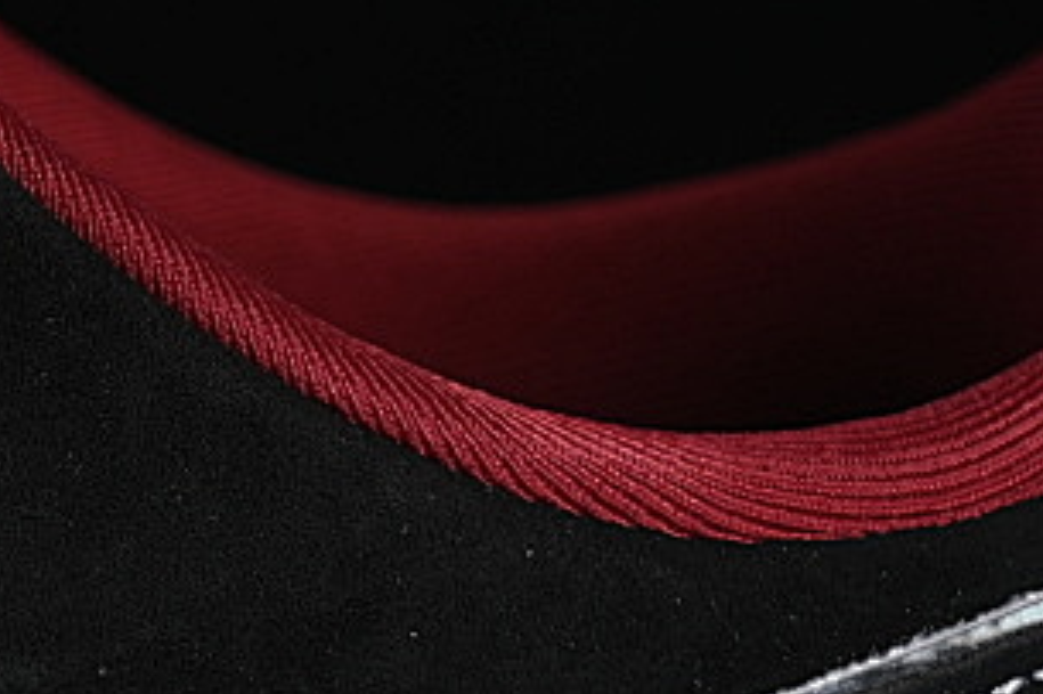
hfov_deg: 7.7
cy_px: 1032
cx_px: -339
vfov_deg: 5.1
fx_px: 7702
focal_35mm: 266
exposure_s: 1/60
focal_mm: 50
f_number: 6.3
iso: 160
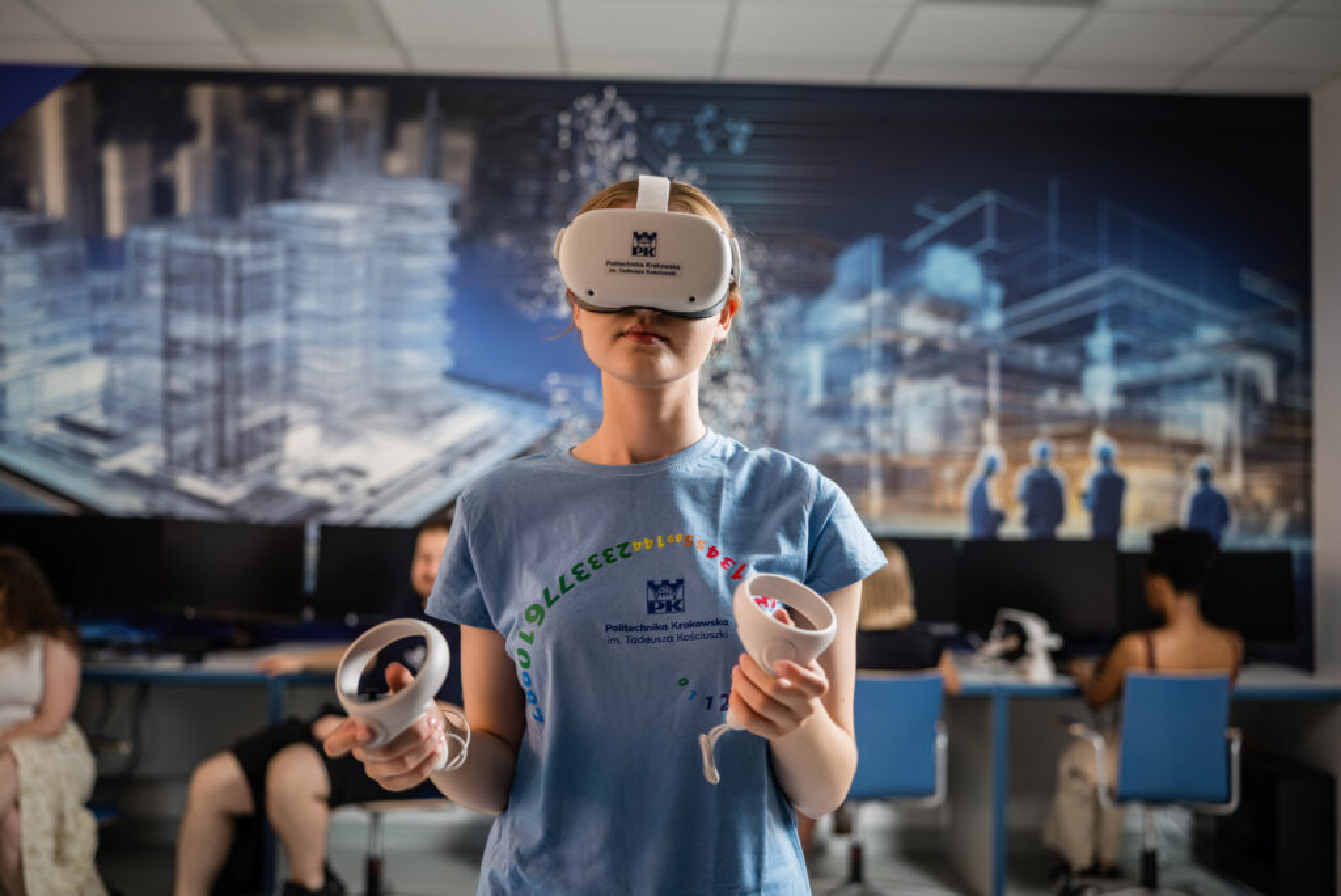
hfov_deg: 54.4
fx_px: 1304
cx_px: 670
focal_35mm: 35
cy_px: 448
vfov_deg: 37.9
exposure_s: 1/60
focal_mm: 35
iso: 100
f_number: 2
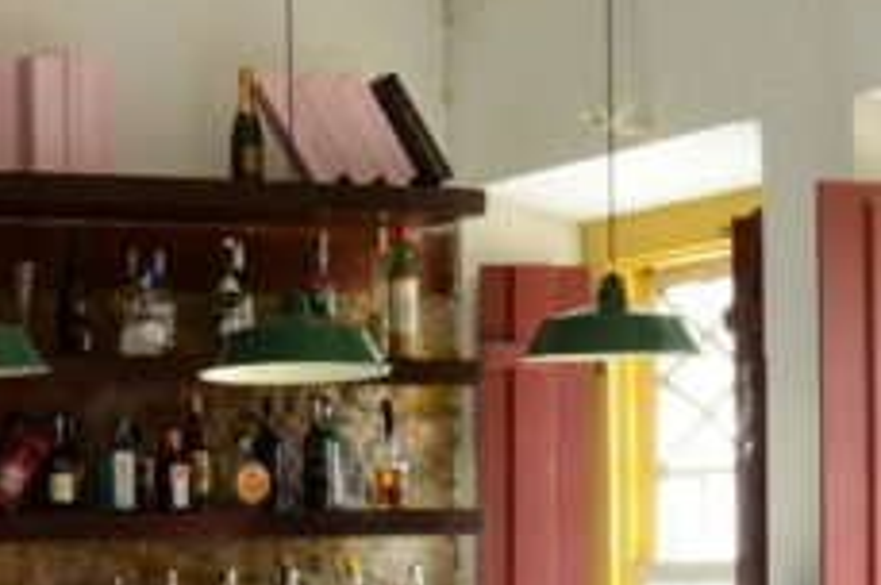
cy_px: 899
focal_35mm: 141
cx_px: -8
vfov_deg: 9.4
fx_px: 3446
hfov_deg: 14.3
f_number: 18
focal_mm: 28
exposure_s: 1/6
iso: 400
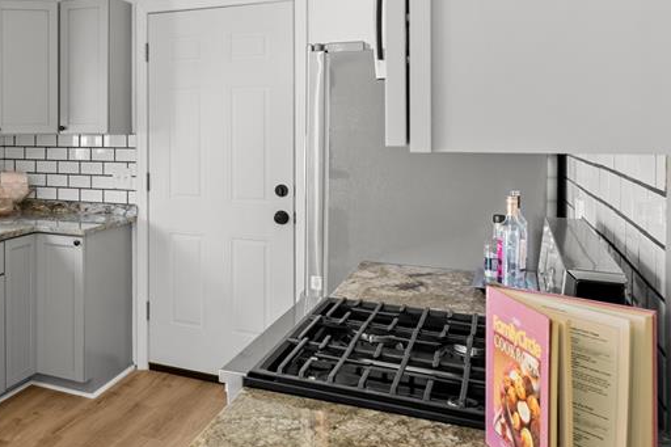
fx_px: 708
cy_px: 132
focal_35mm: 38
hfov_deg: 44.3
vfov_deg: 34.5
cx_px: 22
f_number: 8
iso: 400
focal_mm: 19
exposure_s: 1/2
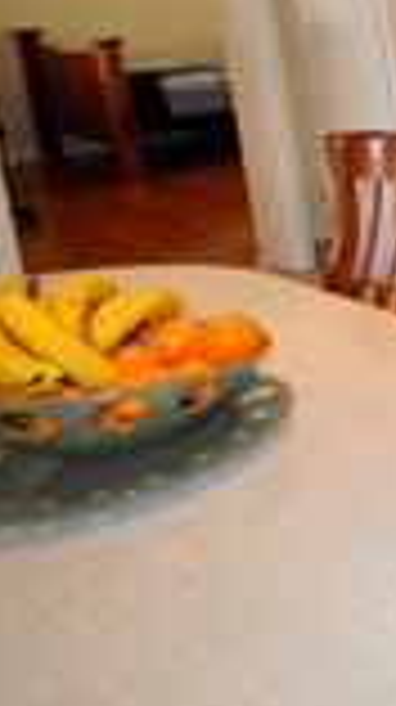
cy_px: 115
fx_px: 880
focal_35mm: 47
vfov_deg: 41.4
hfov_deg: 14.6
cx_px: 976
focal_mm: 10
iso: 800
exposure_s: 1/60
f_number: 4
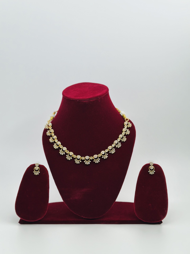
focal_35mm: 48
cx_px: 95
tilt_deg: -8.2
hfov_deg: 30.3
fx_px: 351
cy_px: 127
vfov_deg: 39.7
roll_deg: -0.6
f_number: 1.78
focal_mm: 6.86
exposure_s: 1/211
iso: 80
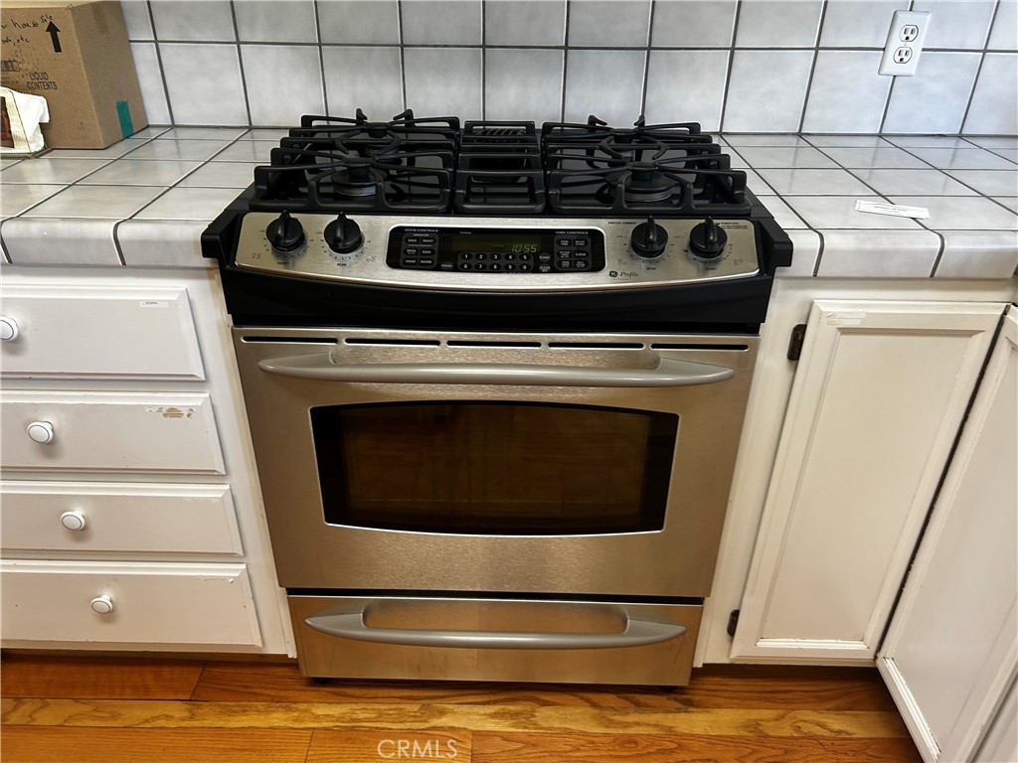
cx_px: 509
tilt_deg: -30.3
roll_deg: -0.7
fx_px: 765
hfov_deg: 67.3
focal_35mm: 26
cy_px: 382
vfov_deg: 53.1
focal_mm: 5.7
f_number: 1.5
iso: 125
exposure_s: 1/60
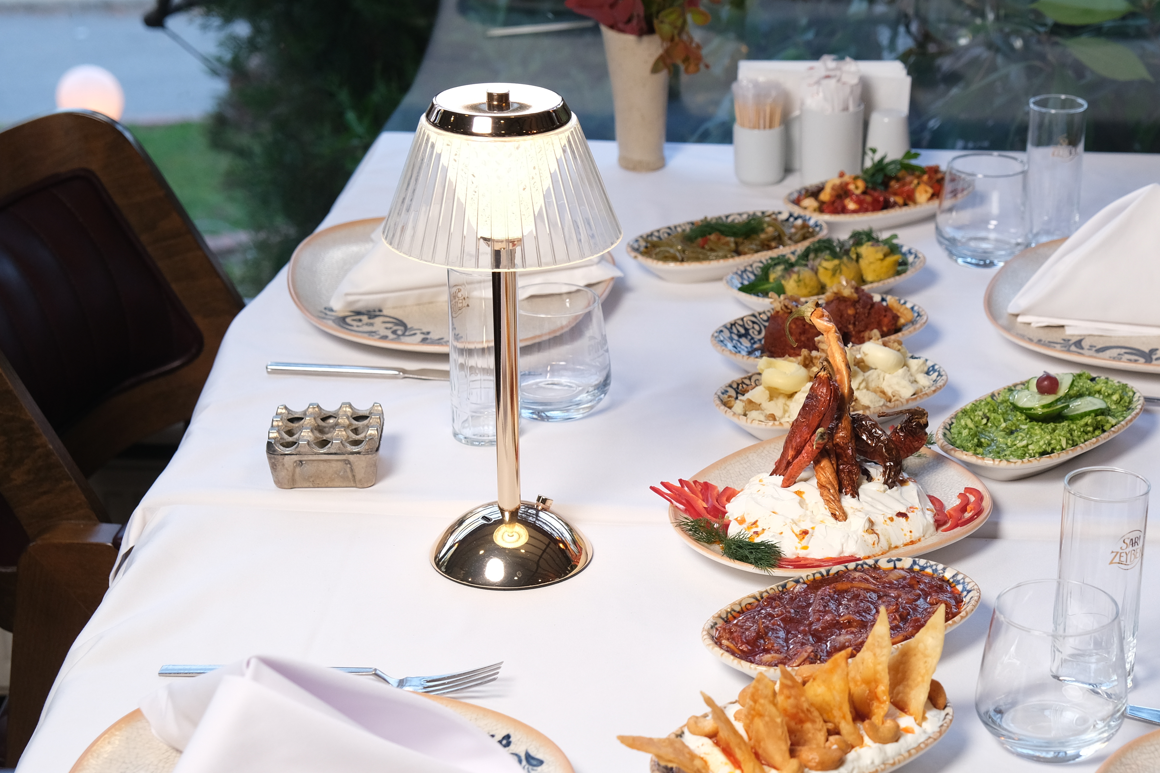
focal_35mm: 71
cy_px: 552
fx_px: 2287
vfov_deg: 19.1
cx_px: 814
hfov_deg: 28.2
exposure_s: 1/100
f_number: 3.6
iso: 800
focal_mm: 32.1
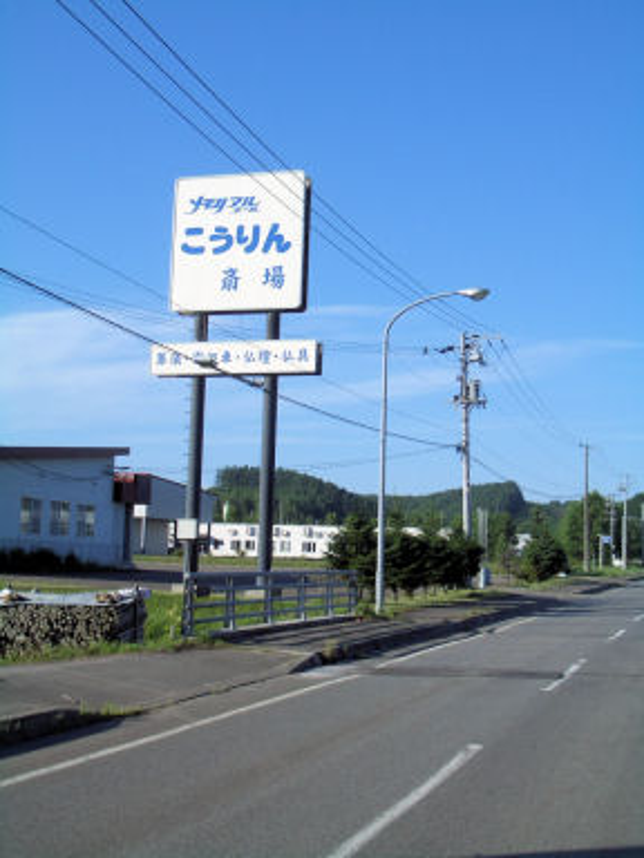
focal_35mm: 49
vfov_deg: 38.9
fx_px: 1215
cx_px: 322
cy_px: 429
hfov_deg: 29.7
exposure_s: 1/500
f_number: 5
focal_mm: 8.2
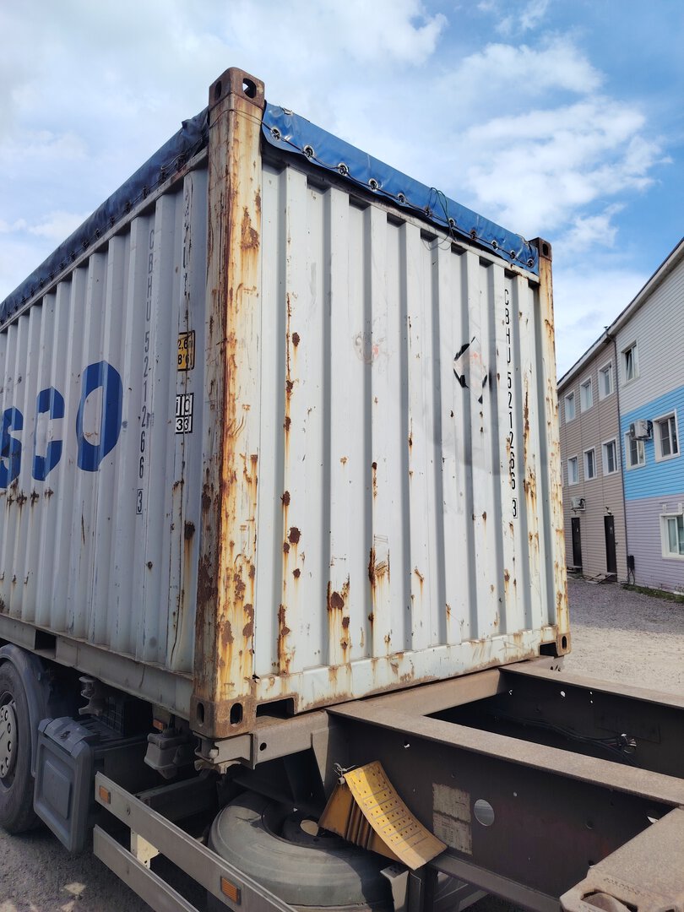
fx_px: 632
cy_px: 456
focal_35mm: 24
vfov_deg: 71.6
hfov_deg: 56.8
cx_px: 342
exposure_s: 1/587
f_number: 1.75
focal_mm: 5.25
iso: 100
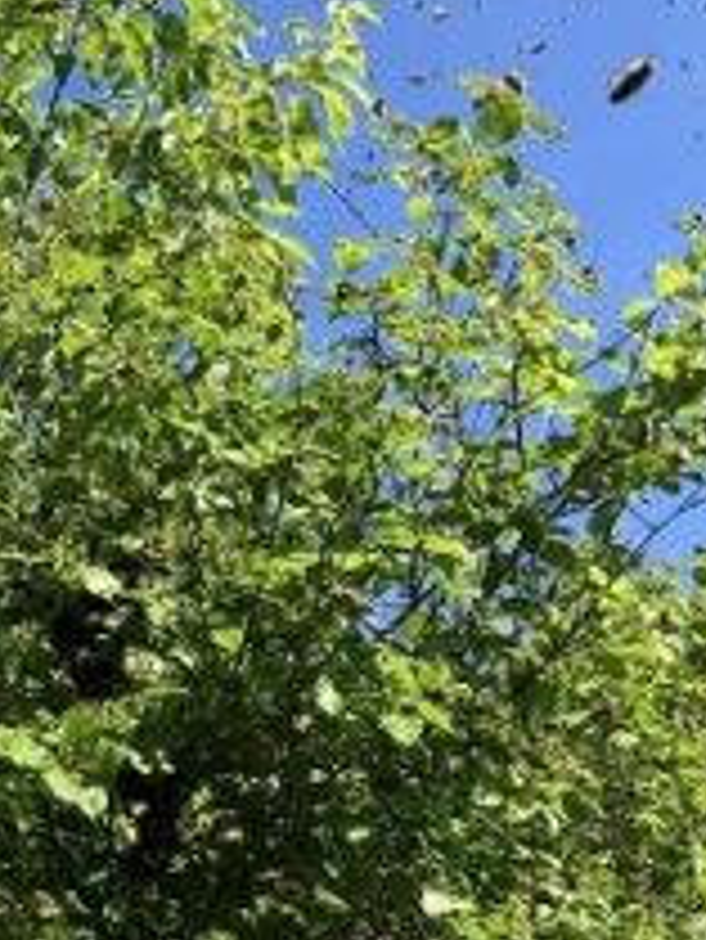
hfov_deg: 21.5
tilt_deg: +23.0
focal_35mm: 67
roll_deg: -1.2
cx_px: 83
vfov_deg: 28.0
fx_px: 1820
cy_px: 819
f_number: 1.8
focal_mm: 3.99
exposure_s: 1/694
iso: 20
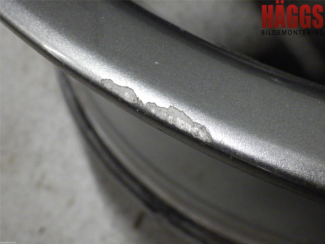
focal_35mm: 42
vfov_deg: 34.3
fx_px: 394
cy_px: 122
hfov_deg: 44.8
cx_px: 162
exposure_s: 1/60
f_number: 4.2
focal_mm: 7.5
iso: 800
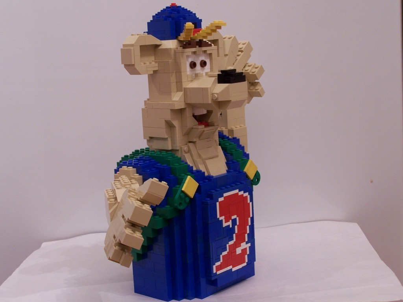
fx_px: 780
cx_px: 202
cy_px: 151
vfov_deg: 21.9
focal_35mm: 67
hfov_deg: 29.0
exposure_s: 1/3
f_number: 3.2
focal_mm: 11.1
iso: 80
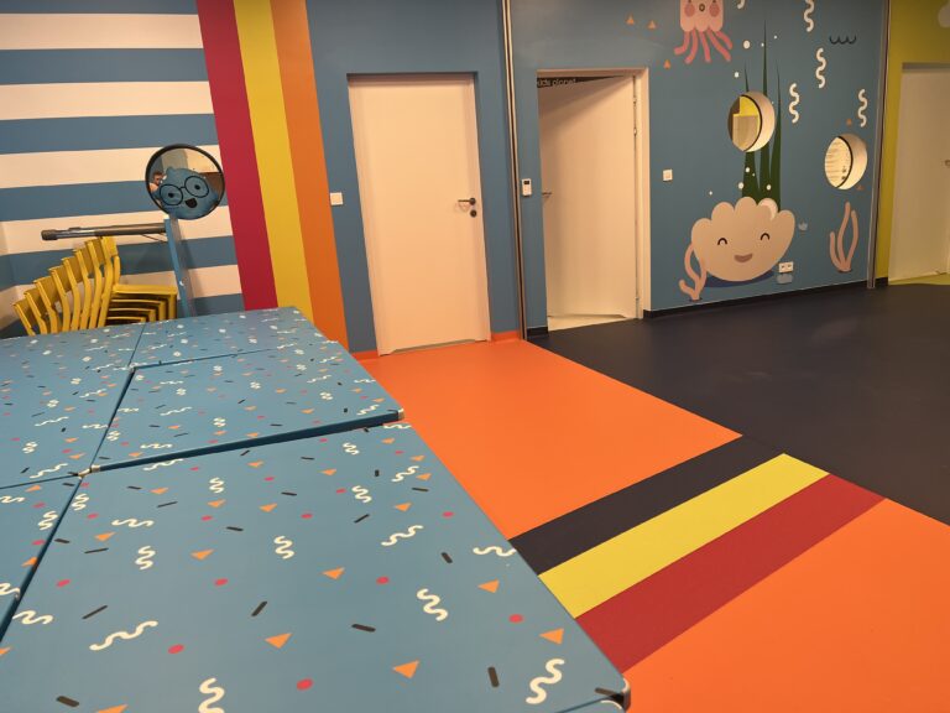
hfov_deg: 67.3
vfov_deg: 53.1
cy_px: 356
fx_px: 714
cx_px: 475
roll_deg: +3.6
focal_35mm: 26
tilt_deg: -14.9
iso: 80
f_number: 1.5
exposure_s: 1/100
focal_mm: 5.7
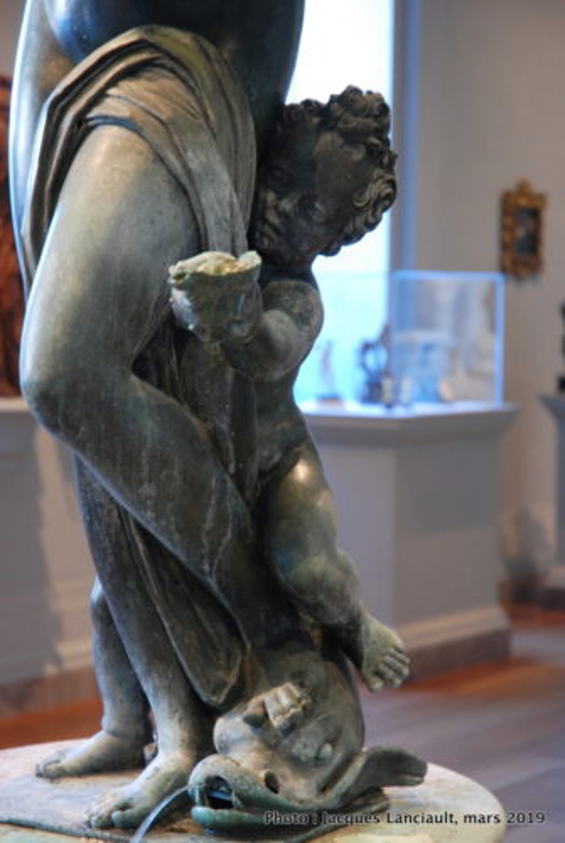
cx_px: 282
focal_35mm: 93
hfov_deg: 14.8
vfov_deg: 21.9
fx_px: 2182
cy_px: 422
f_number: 4.5
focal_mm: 62
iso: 800
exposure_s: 1/8
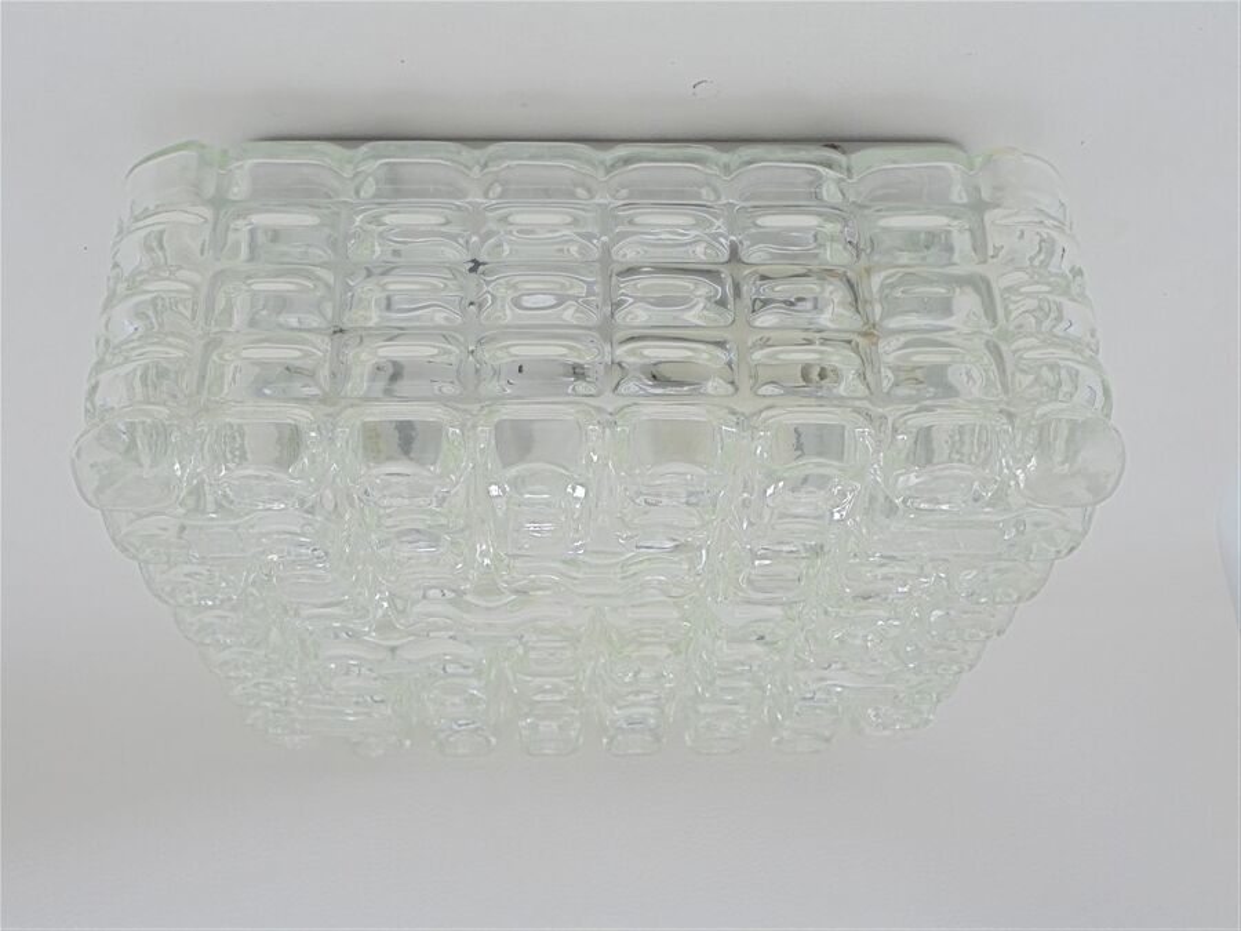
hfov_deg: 49.0
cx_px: 620
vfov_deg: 37.7
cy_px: 466
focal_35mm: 38
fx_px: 1362
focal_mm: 6.9
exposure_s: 1/40
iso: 100
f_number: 4.2
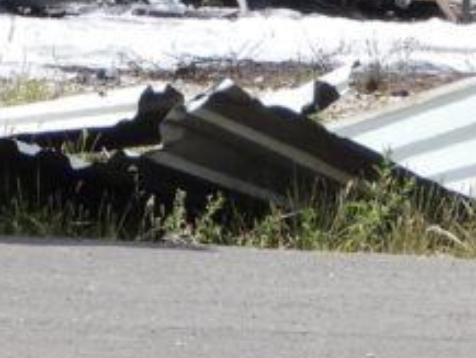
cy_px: -367
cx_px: 309
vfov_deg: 1.1
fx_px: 17845
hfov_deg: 1.5
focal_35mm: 1297
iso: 100
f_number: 4.5
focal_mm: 49.5
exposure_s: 1/500
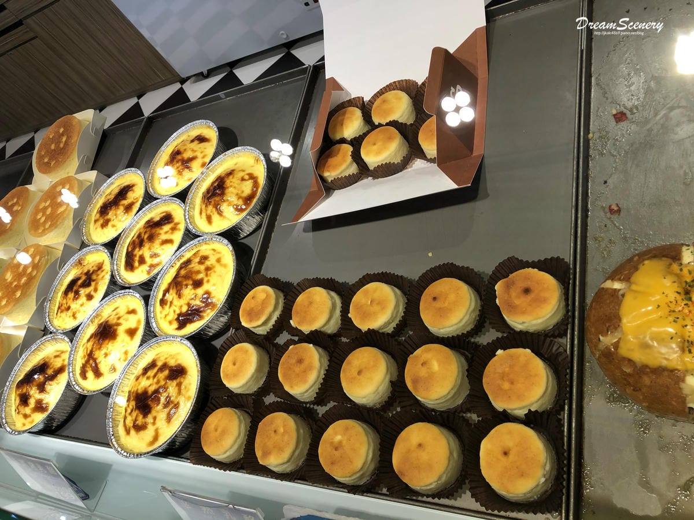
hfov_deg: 63.4
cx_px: 347
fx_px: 561
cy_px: 260
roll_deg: +42.5
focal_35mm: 28
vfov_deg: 49.7
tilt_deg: -44.4
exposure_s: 1/30
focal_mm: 3.99
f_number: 1.8
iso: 25
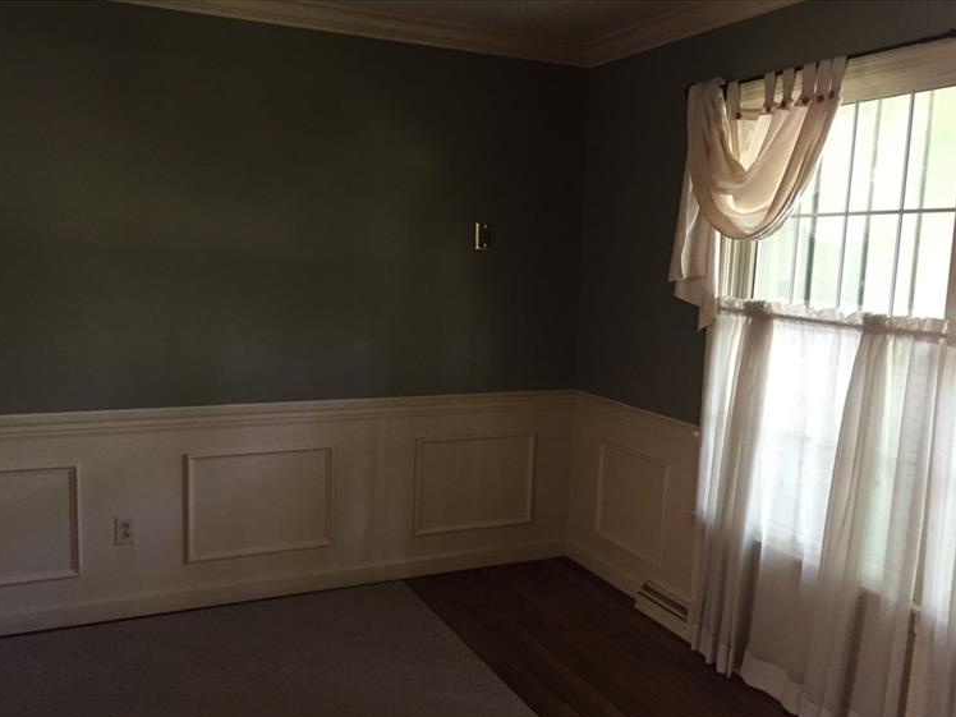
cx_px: 487
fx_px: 856
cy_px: 381
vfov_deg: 45.4
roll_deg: -2.1
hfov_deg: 58.3
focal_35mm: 31
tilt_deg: -8.6
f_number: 2.2
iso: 250
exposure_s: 1/24
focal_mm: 4.15
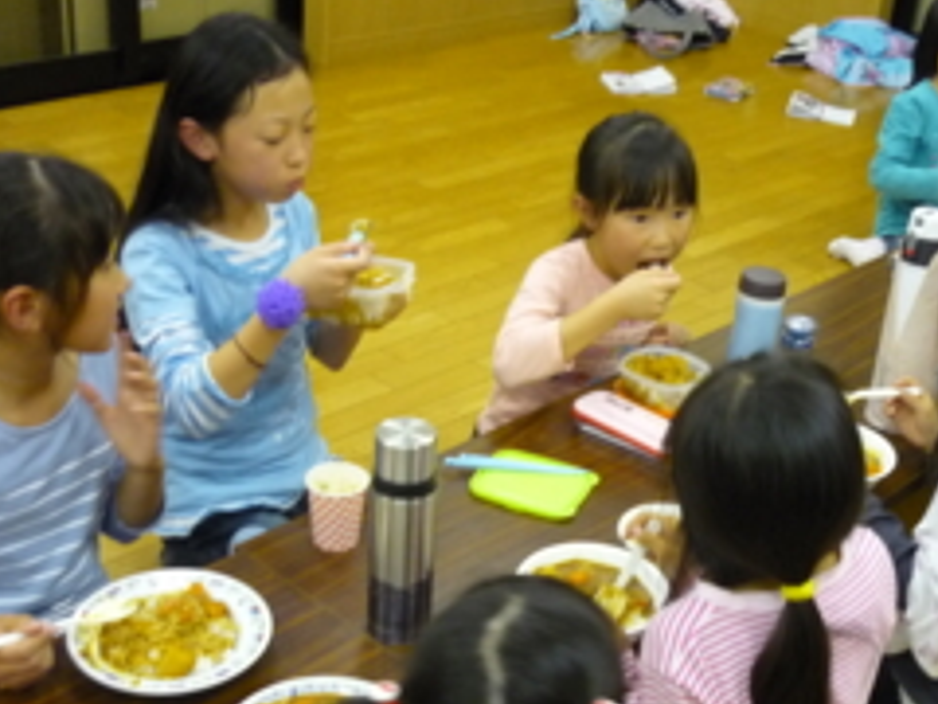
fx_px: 1382
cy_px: 417
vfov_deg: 28.5
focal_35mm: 51
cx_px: 528
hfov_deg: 37.4
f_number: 2.8
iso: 400
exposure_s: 1/30
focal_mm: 5.5
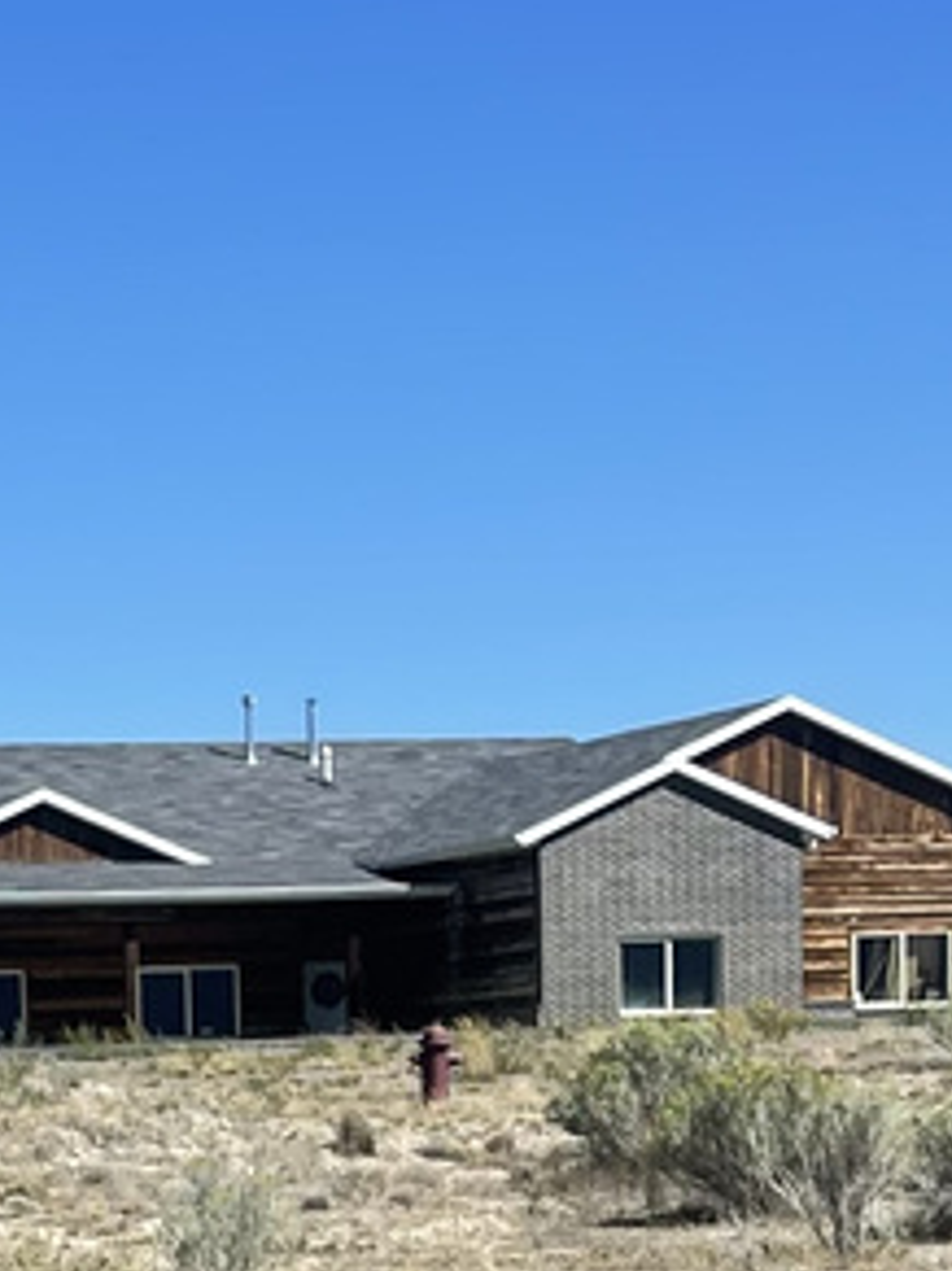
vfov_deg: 14.0
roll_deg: +0.2
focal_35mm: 132
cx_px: -17
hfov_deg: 11.1
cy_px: 1900
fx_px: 4844
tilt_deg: -5.0
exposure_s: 1/4202
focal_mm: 5.1
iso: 32
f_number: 1.6
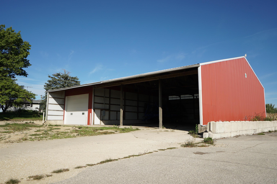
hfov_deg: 67.4
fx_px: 208
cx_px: 138
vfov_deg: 47.9
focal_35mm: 27
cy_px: 92
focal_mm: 18
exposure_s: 1/400
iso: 100
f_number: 8
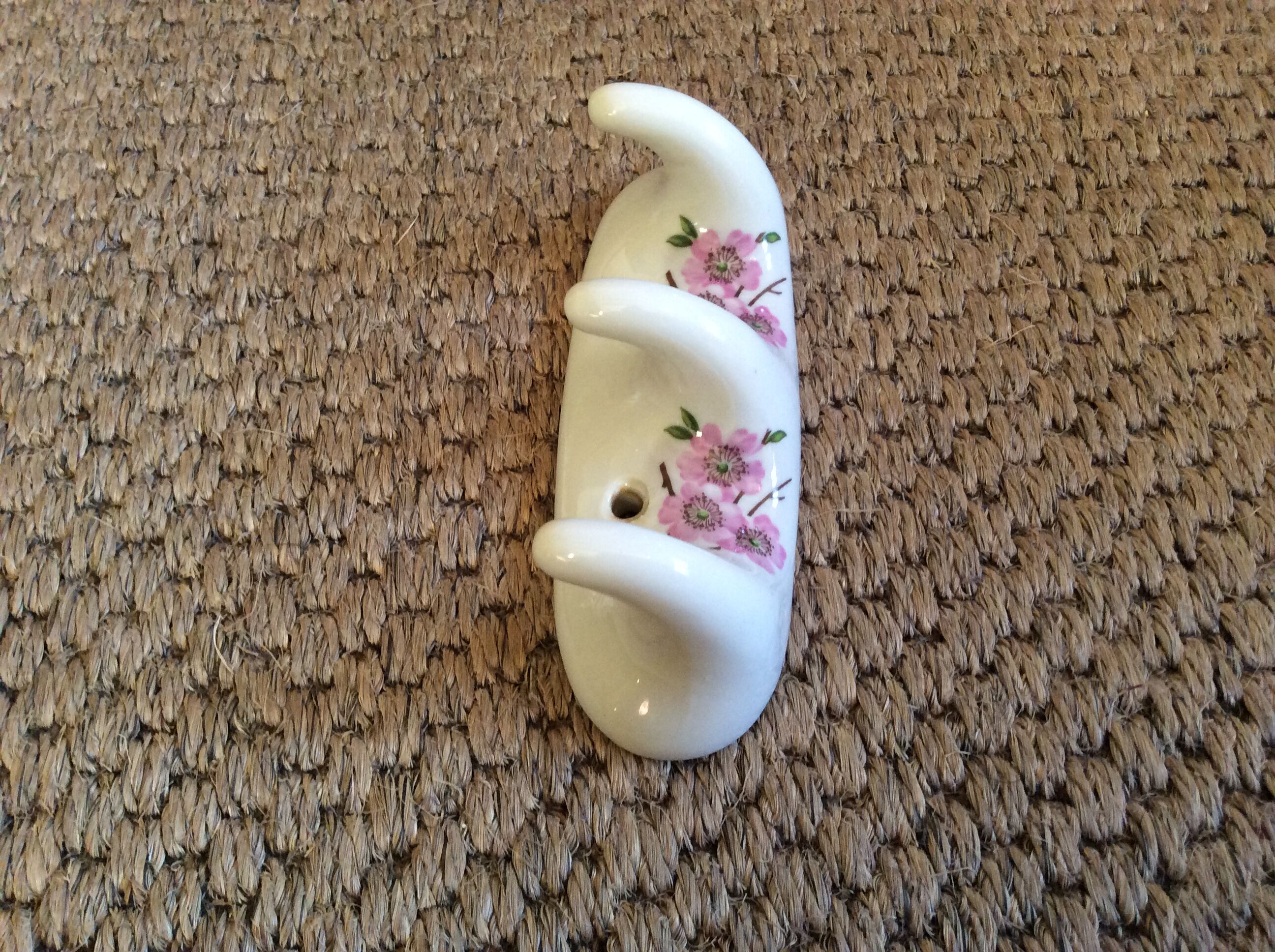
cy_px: 476
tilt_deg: -60.4
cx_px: 638
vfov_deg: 44.1
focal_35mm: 32
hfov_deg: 56.9
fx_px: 1177
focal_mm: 3.3
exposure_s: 1/25
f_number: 2.4
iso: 125
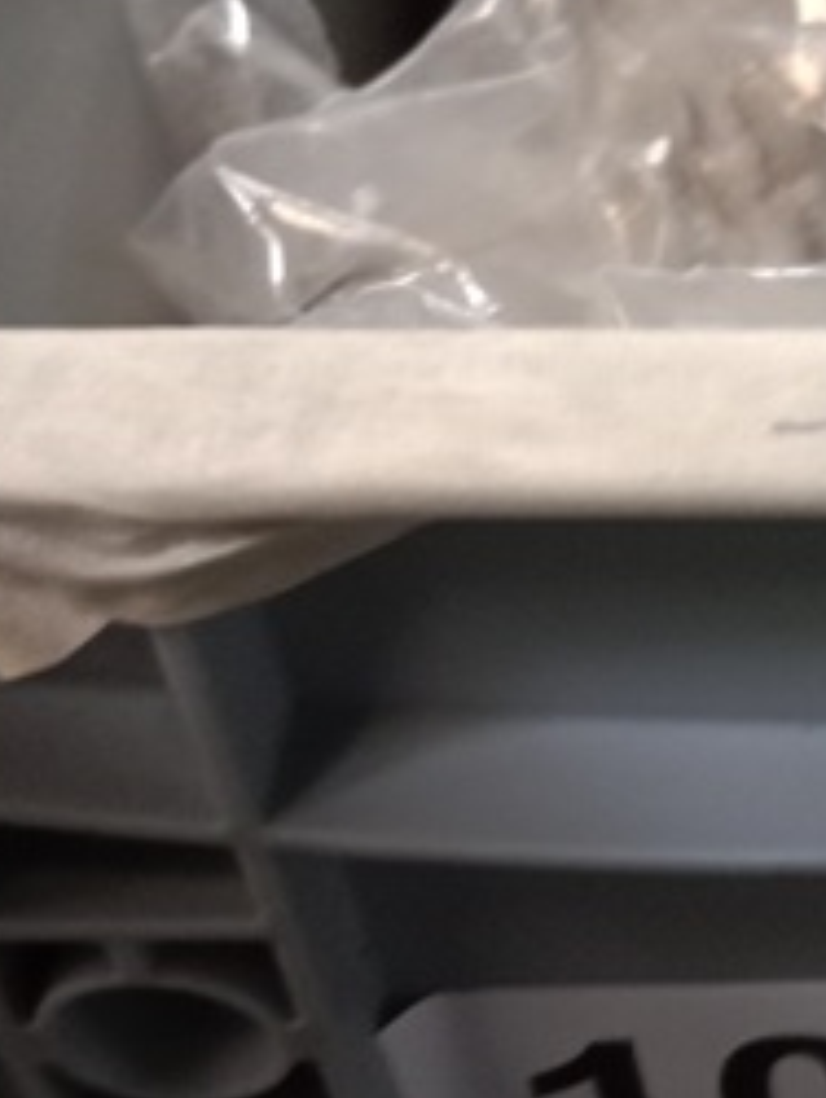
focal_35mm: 69
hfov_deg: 20.3
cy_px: 365
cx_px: 918
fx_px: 2192
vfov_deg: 28.0
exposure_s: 1/16.7
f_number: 2.2
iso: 1044
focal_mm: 3.65
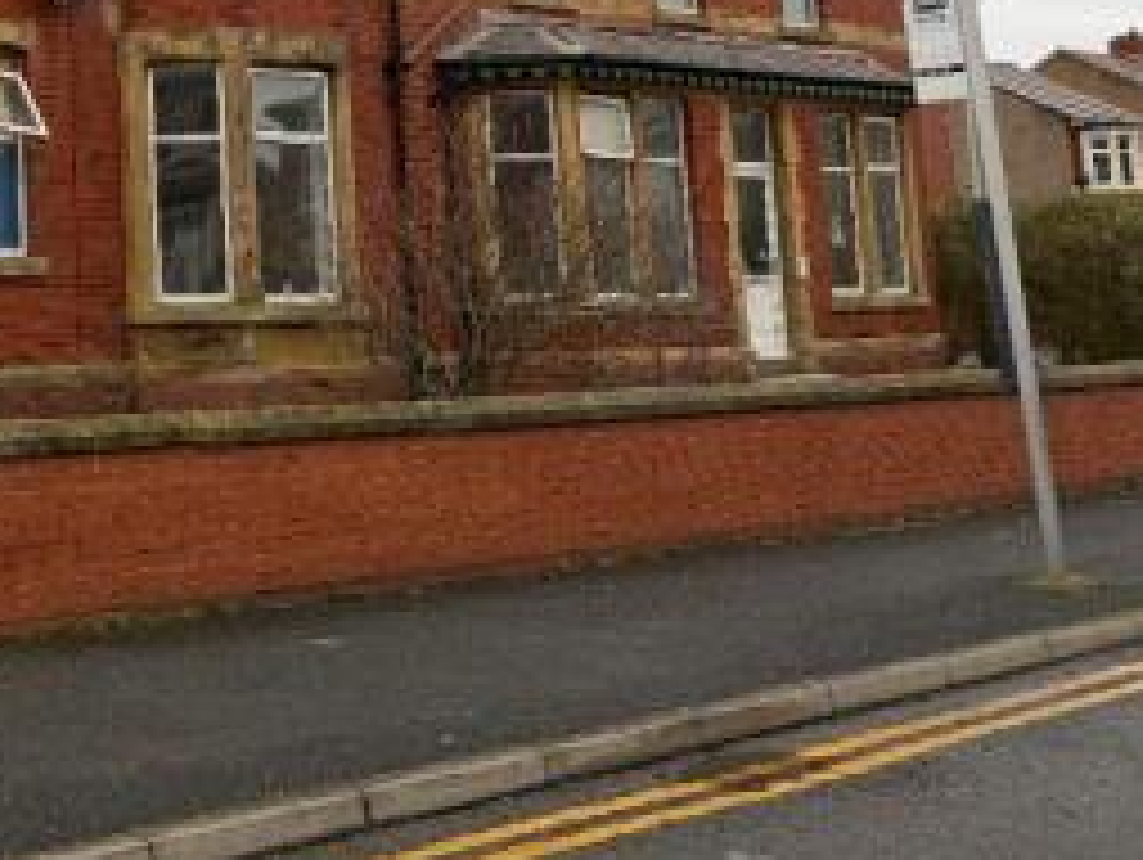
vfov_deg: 25.4
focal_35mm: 55
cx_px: -88
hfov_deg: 31.3
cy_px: 16
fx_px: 1818
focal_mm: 6.76
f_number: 1.78
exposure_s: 1/148
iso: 50
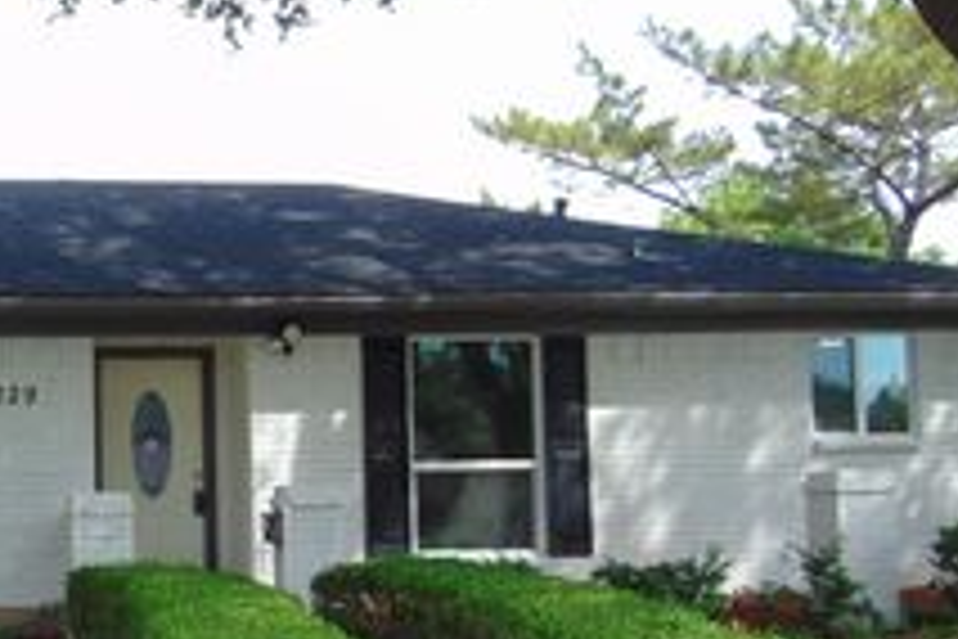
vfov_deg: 22.2
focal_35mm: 61
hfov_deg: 30.8
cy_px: 425
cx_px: 31
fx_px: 1623
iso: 80
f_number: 3
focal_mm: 4.5
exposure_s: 1/320
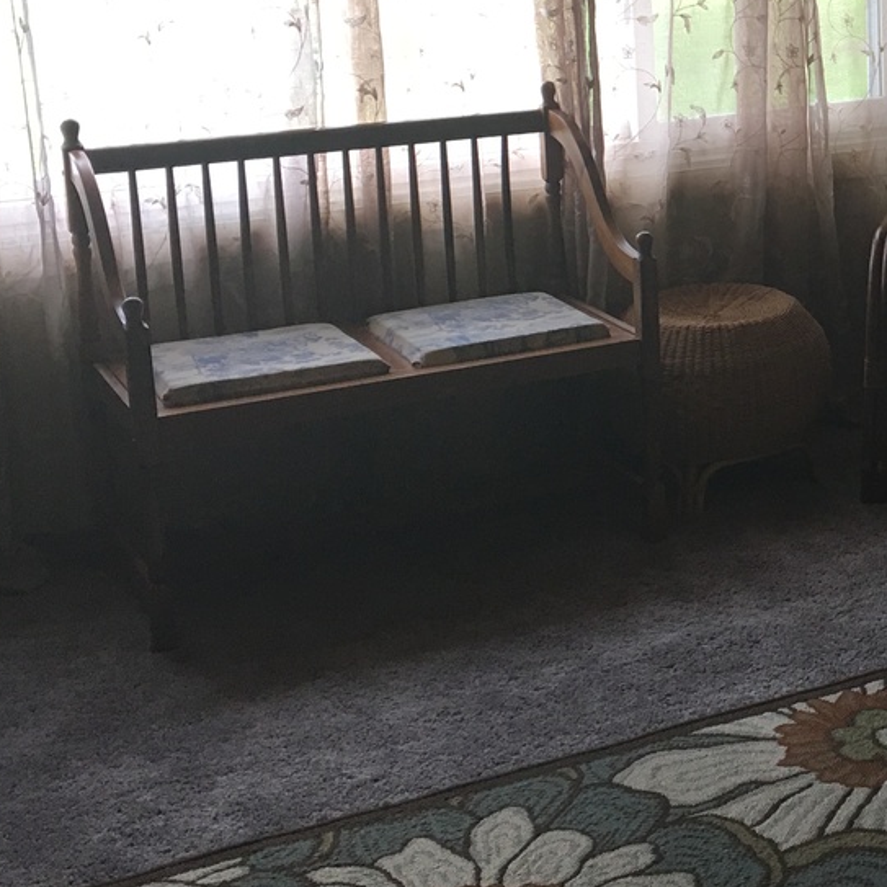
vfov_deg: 24.9
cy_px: 180
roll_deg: +0.1
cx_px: 969
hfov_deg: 23.8
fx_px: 1971
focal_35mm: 68
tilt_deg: -10.0
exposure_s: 1/30
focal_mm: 4.15
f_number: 2.2
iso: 40
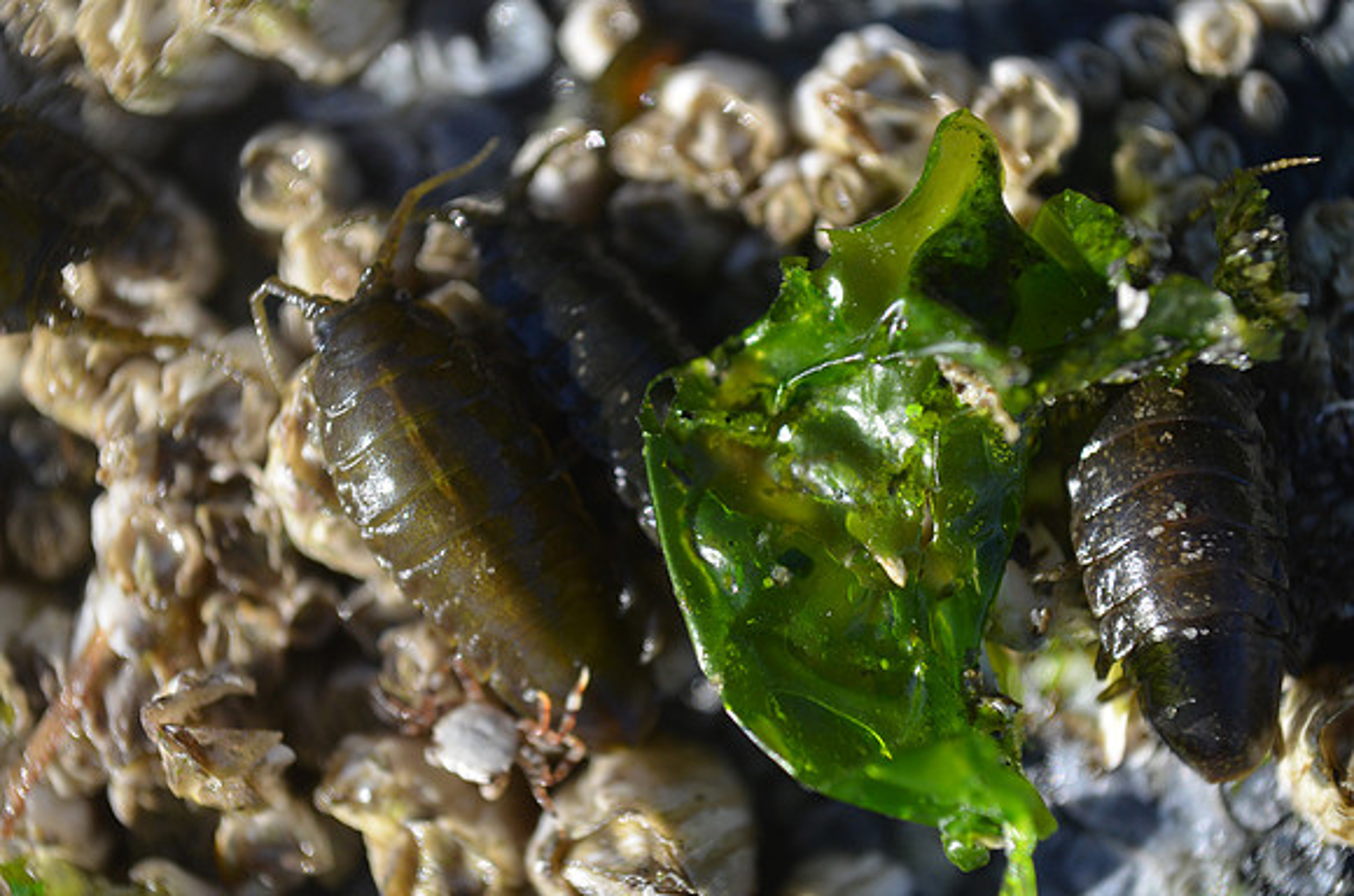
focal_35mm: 78
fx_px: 2927
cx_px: 677
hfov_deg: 26.0
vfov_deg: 17.4
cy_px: 448
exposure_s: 1/1000
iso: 800
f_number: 5.6
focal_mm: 52
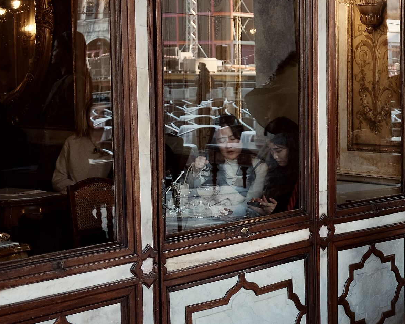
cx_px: 375
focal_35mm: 67
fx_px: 803
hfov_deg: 27.2
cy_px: 196
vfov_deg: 22.8
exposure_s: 1/220
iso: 800
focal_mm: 23.3
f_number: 3.6
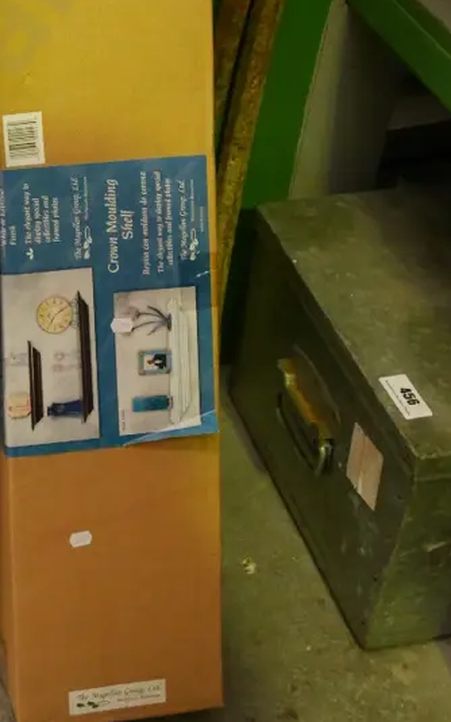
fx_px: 1358
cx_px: -32
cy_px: 82
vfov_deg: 28.7
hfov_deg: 18.2
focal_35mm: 69
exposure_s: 1/200
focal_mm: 17
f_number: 4.1
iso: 3200
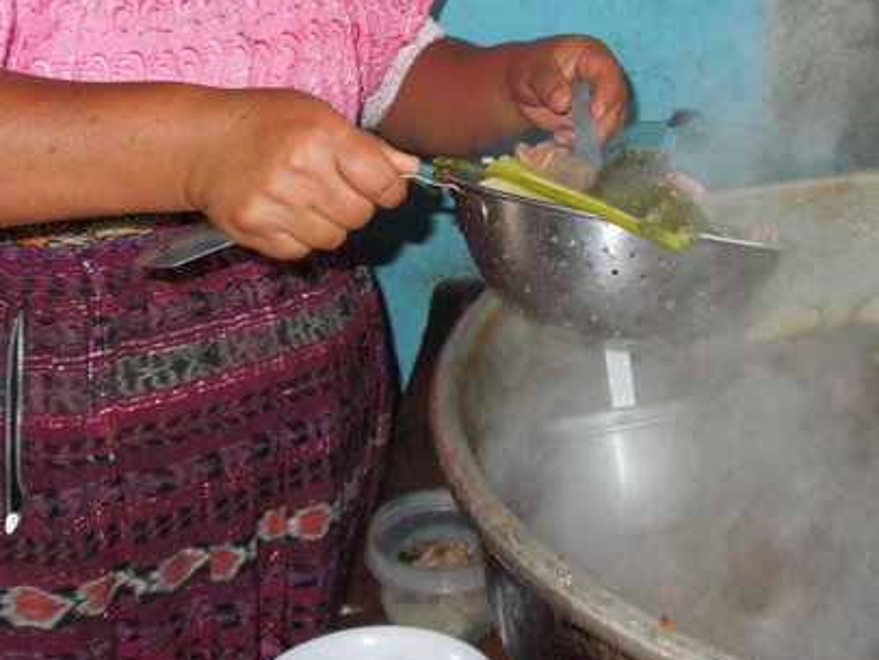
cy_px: -2
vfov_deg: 22.4
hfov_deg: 30.6
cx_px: 537
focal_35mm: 63
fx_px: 1601
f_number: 3.3
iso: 200
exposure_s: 1/30
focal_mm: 4.5
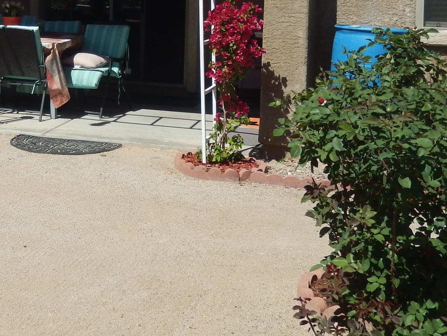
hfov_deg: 27.8
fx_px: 865
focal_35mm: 67
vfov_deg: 21.5
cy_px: 40
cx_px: 38
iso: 125
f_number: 6.8
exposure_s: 1/500
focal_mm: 4.5
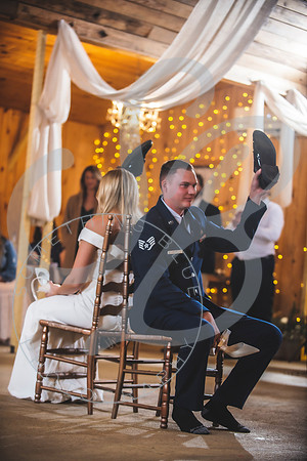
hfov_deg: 15.2
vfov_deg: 22.6
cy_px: 230
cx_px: 154
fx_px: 1151
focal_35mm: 90
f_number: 2.8
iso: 1000
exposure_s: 1/200
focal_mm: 90
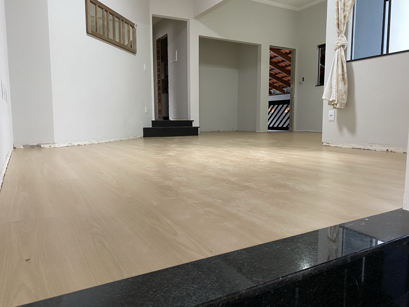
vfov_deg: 53.1
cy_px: 154
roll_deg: -0.6
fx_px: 307
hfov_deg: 67.3
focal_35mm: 26
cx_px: 204
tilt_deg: -5.4
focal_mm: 4.25
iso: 250
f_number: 1.8
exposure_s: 1/60
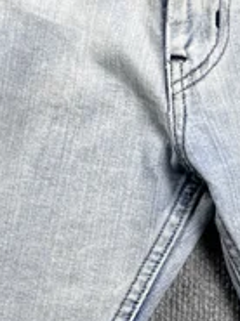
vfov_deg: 15.2
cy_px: 144
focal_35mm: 130
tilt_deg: -57.2
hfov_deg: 11.3
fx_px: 1206
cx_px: 179
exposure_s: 1/226
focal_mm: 6.76
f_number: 1.78
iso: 64
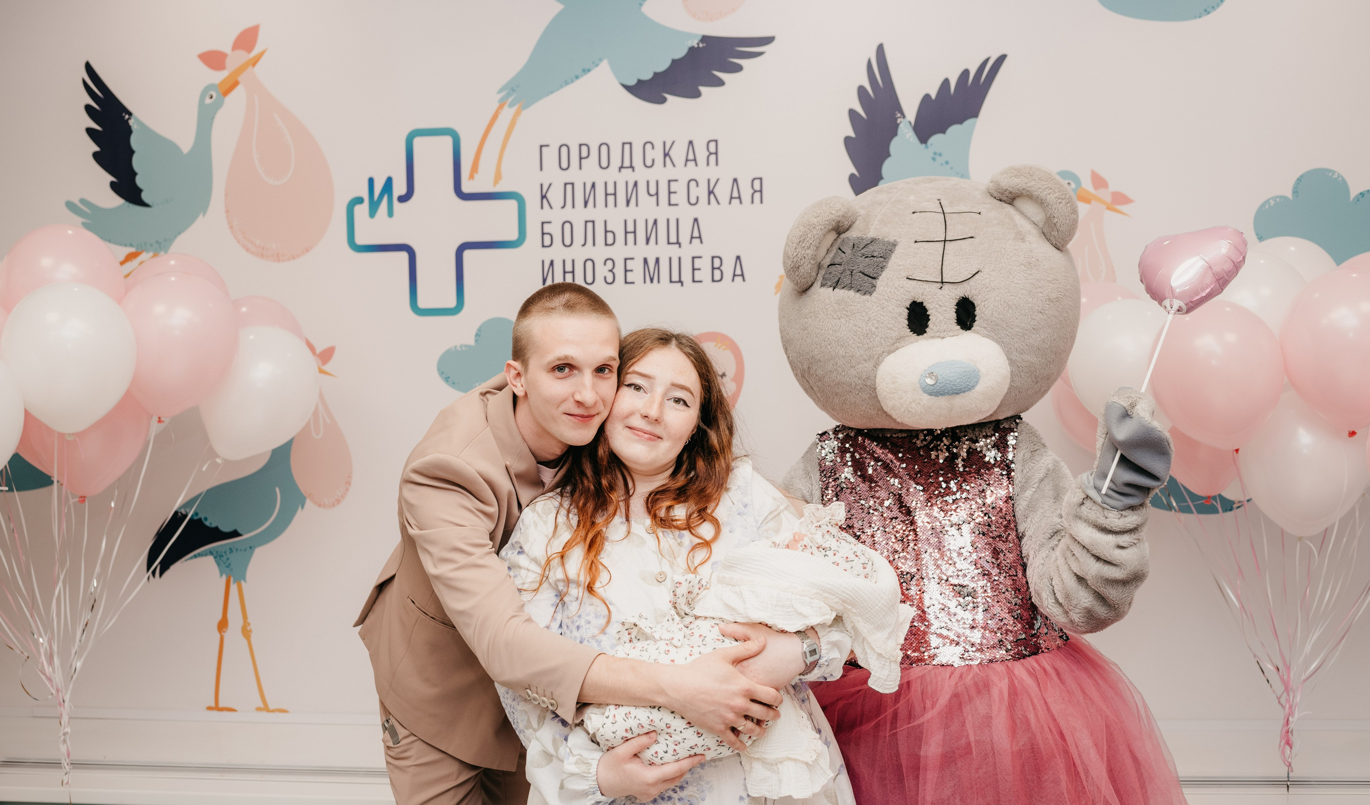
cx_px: 685
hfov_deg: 52.2
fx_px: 1399
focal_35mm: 38
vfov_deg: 32.1
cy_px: 462
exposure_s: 1/160
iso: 400
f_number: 4
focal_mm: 35
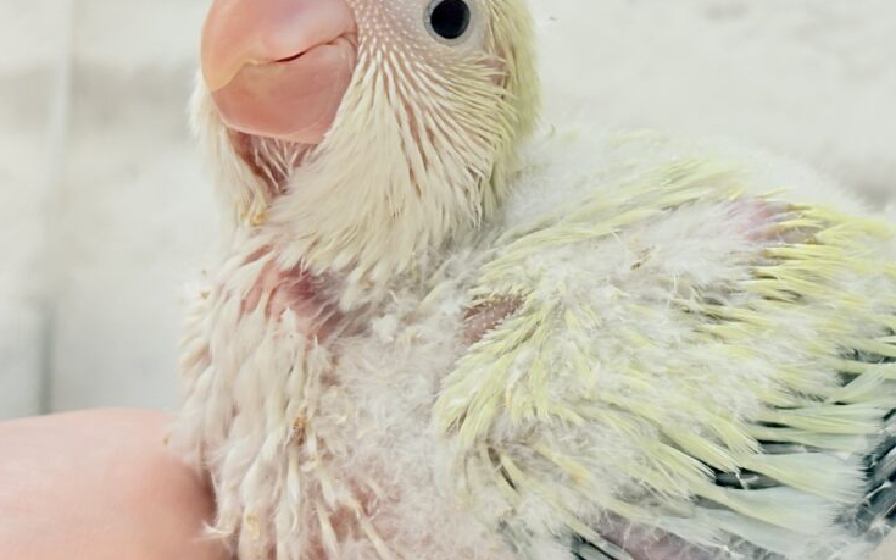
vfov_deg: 14.5
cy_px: 195
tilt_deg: -7.9
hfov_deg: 22.8
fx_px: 2197
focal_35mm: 90
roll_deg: -3.6
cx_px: 699
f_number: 1.6
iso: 40
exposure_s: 1/50
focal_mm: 5.96
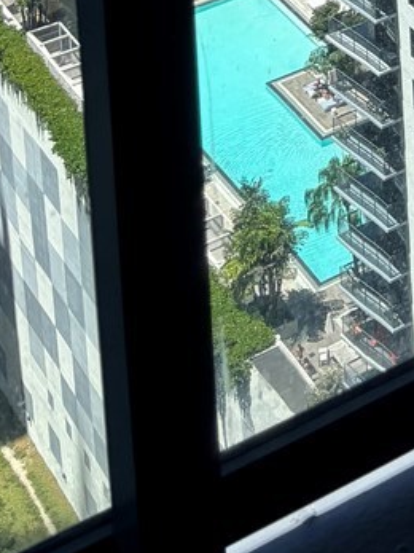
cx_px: 812
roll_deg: +0.3
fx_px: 1915
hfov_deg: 11.2
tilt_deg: -11.6
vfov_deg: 13.2
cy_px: -679
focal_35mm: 120
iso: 50
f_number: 1.6
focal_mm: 5.96
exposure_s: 1/2398
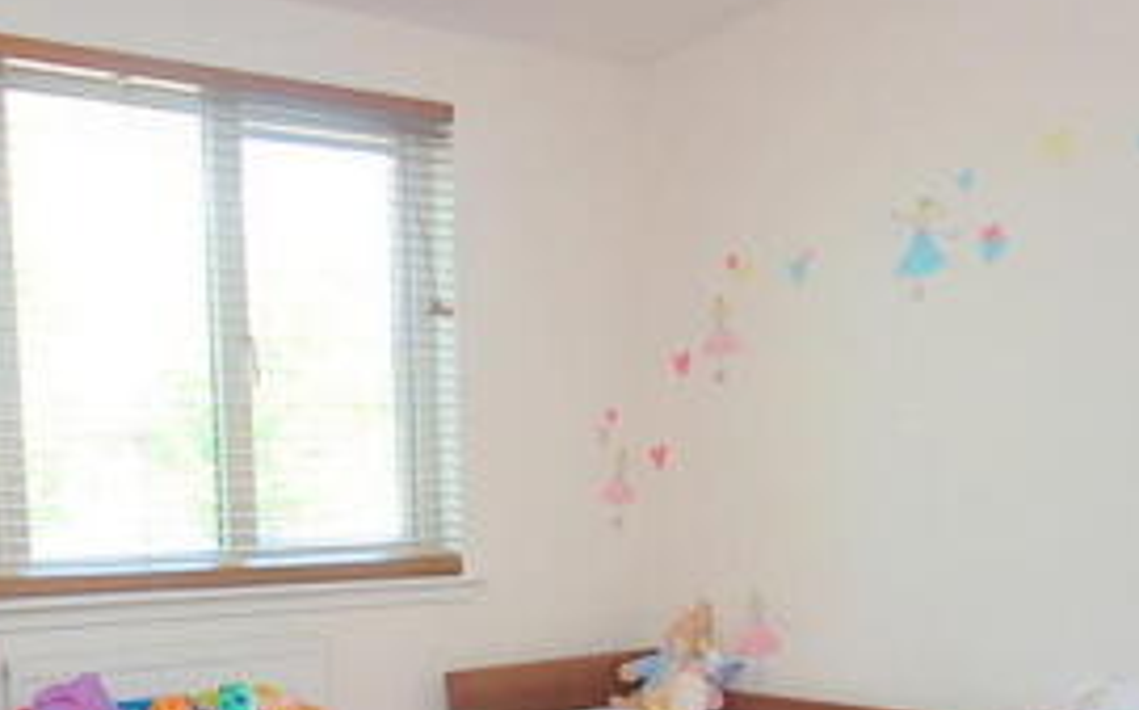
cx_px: 252
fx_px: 1148
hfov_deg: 50.1
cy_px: 647
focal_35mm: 37
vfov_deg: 32.6
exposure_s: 1/80
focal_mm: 10
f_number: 4.5
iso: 400
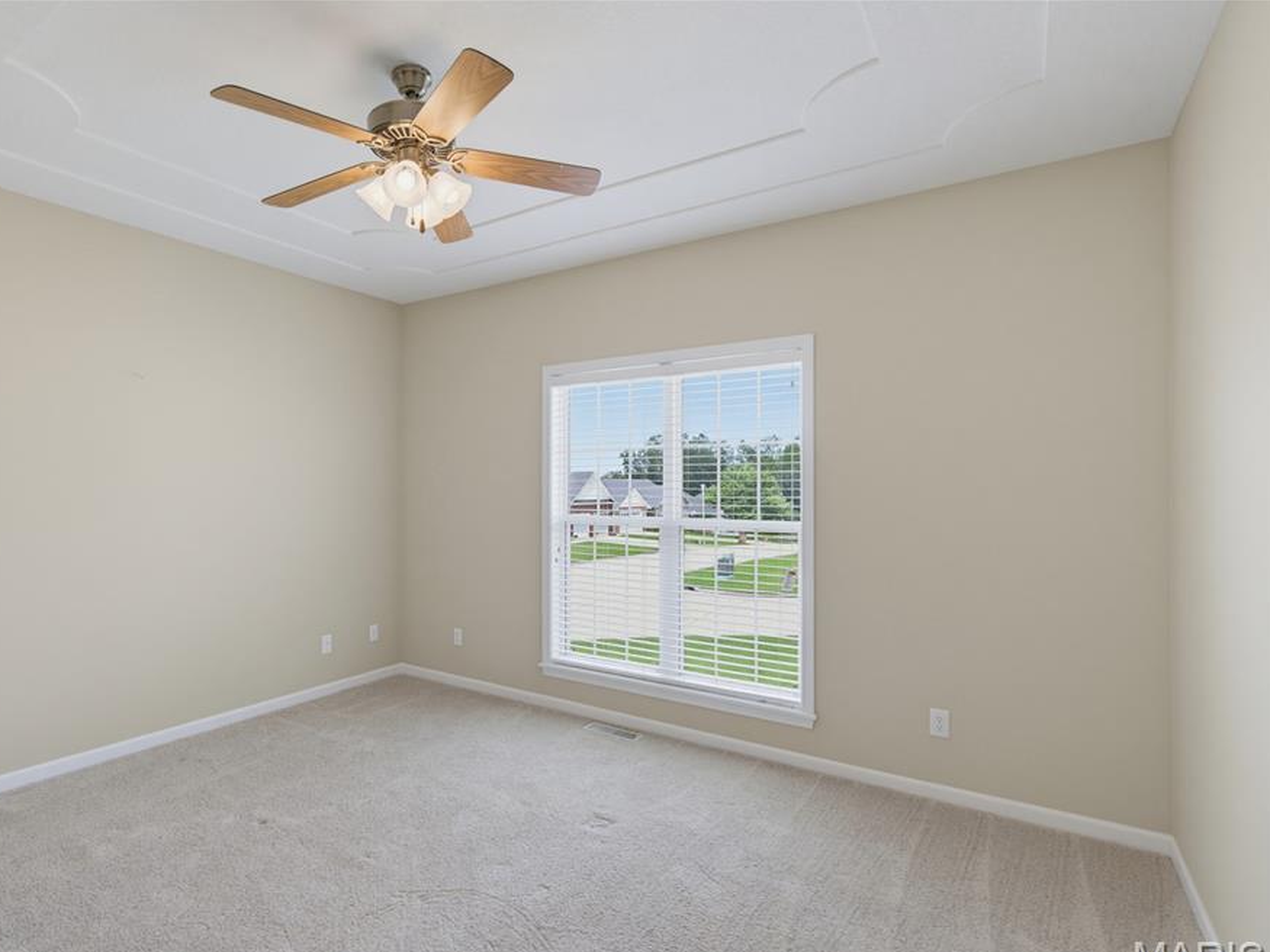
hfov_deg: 87.1
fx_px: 660
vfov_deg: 71.6
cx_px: 536
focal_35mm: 18
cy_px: 493
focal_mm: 16
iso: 250
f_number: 6.3
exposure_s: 1/8
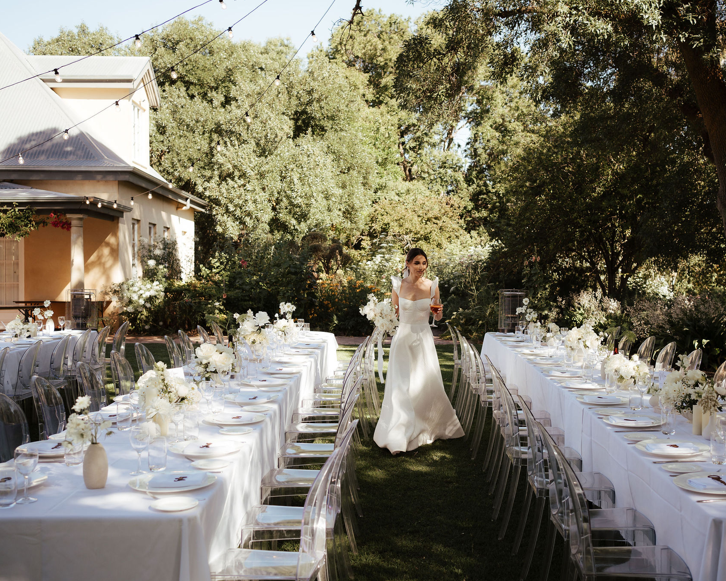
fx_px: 860
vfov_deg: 37.3
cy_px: 291
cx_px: 423
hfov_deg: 45.6
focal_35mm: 40
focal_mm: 35
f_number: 3.5
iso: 125
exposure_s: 1/500
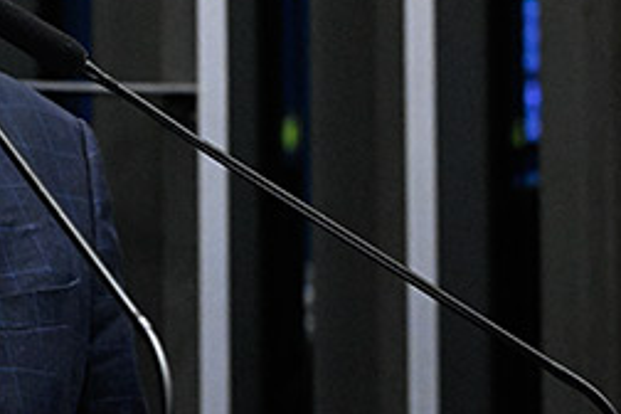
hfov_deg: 7.3
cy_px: -44
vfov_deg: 4.9
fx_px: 4812
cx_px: -145
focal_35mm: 279
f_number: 4
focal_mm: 82
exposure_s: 1/200
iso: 6400
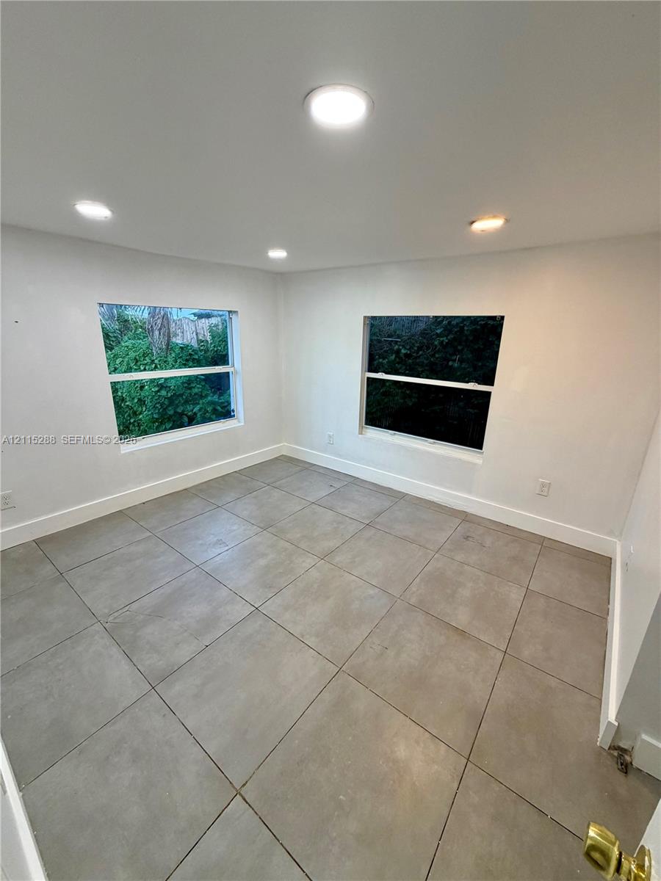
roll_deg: -1.4
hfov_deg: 85.7
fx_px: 356
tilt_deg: -17.8
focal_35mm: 14
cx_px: 330
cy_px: 440
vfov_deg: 102.1
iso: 200
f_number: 2.2
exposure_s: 1/120
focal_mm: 2.22
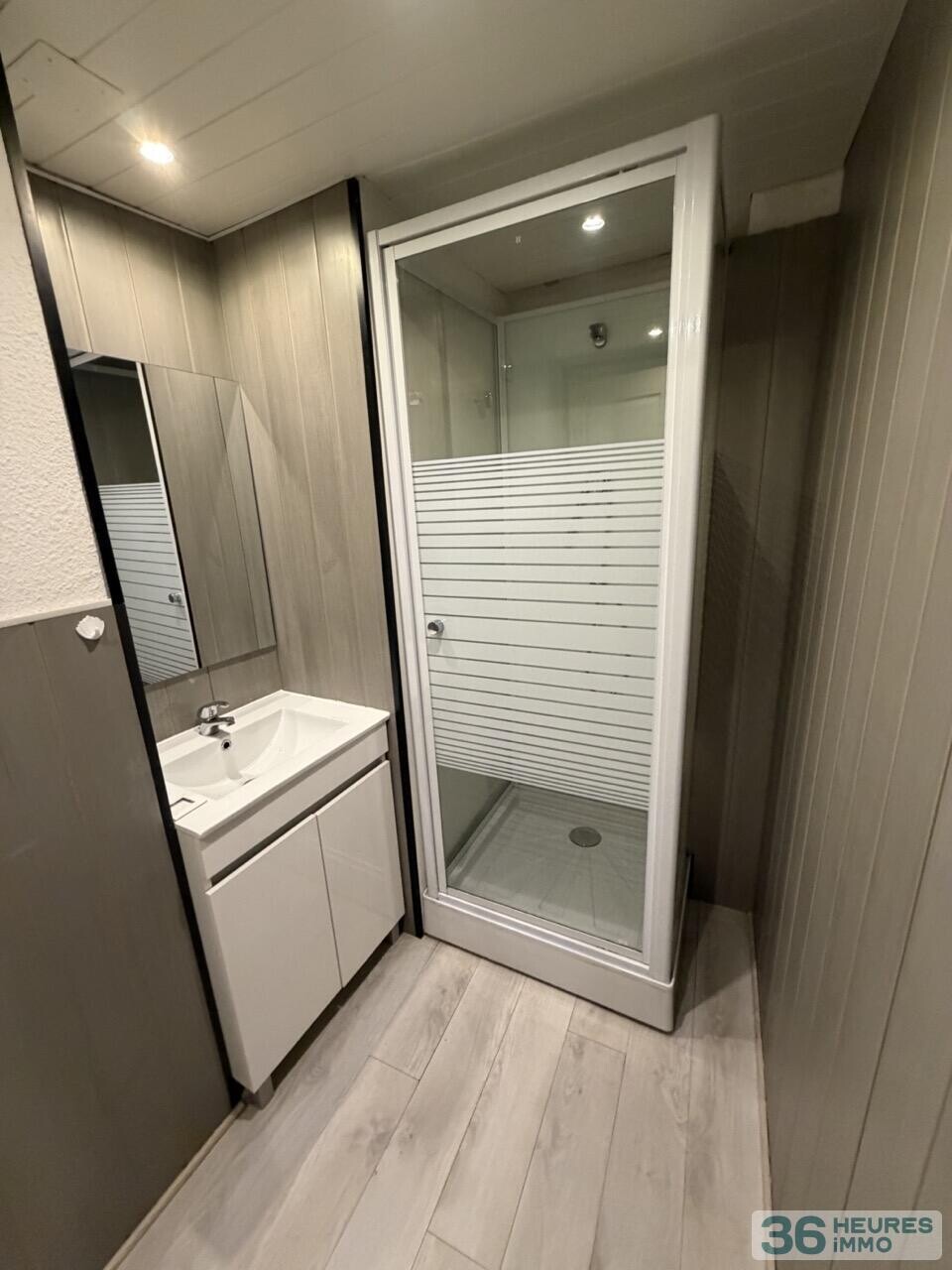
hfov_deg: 85.7
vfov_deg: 102.1
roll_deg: +2.8
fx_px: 513
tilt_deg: -14.5
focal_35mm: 14
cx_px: 476
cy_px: 635
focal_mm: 2.22
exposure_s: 1/50
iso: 640
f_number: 2.2
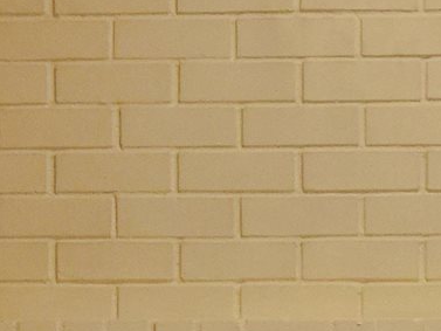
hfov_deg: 13.9
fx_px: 1797
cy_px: 361
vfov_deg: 10.4
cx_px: 373
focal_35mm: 141
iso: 1600
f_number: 8
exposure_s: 1/30
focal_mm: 12
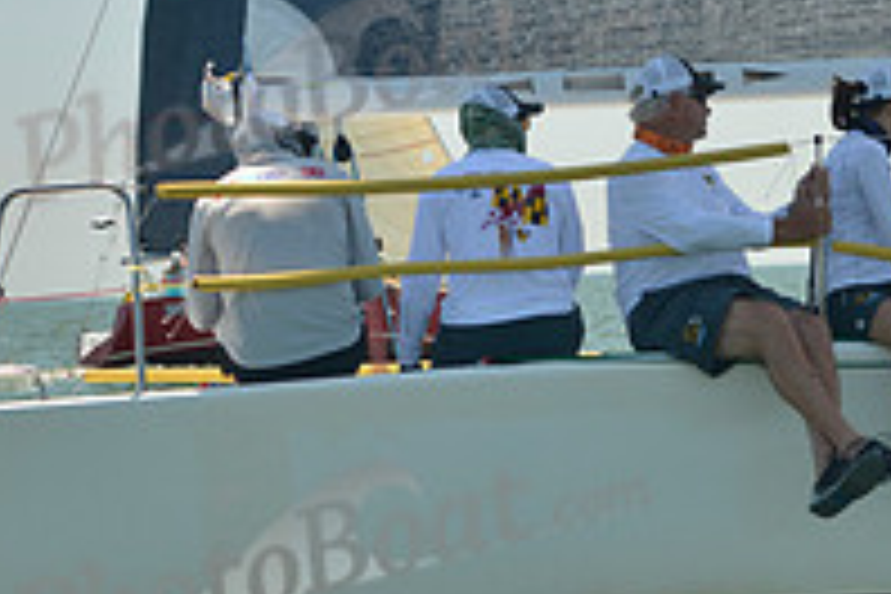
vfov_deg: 6.7
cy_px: 259
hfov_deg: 10.0
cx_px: 886
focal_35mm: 205
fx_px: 5073
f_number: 5
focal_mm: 70
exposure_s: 1/640
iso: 200
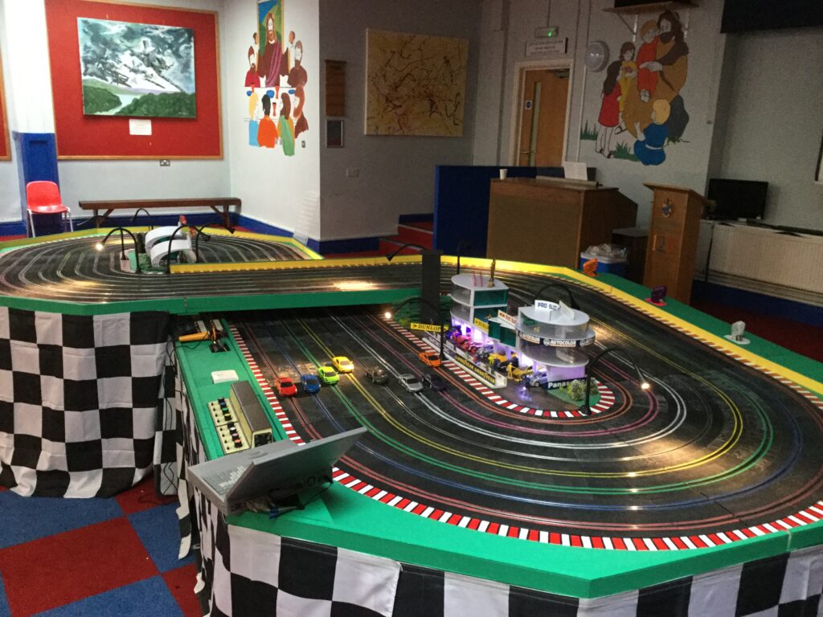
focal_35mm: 31
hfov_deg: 58.4
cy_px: 308
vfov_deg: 45.4
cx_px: 412
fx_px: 737
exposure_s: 1/25
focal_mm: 3.3
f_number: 2.4
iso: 200
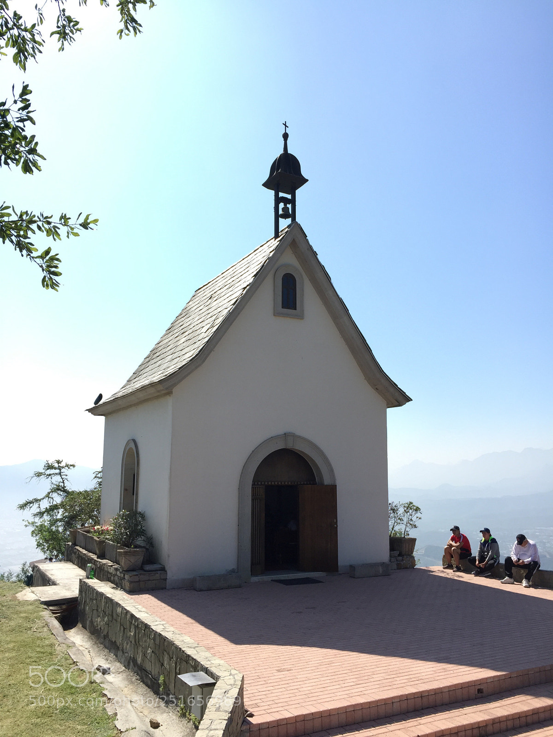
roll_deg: +1.0
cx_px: 276
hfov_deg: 48.2
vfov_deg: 61.7
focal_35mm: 29
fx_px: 618
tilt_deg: +9.4
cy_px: 368
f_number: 2.2
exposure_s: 1/1319
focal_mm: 4.15
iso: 32
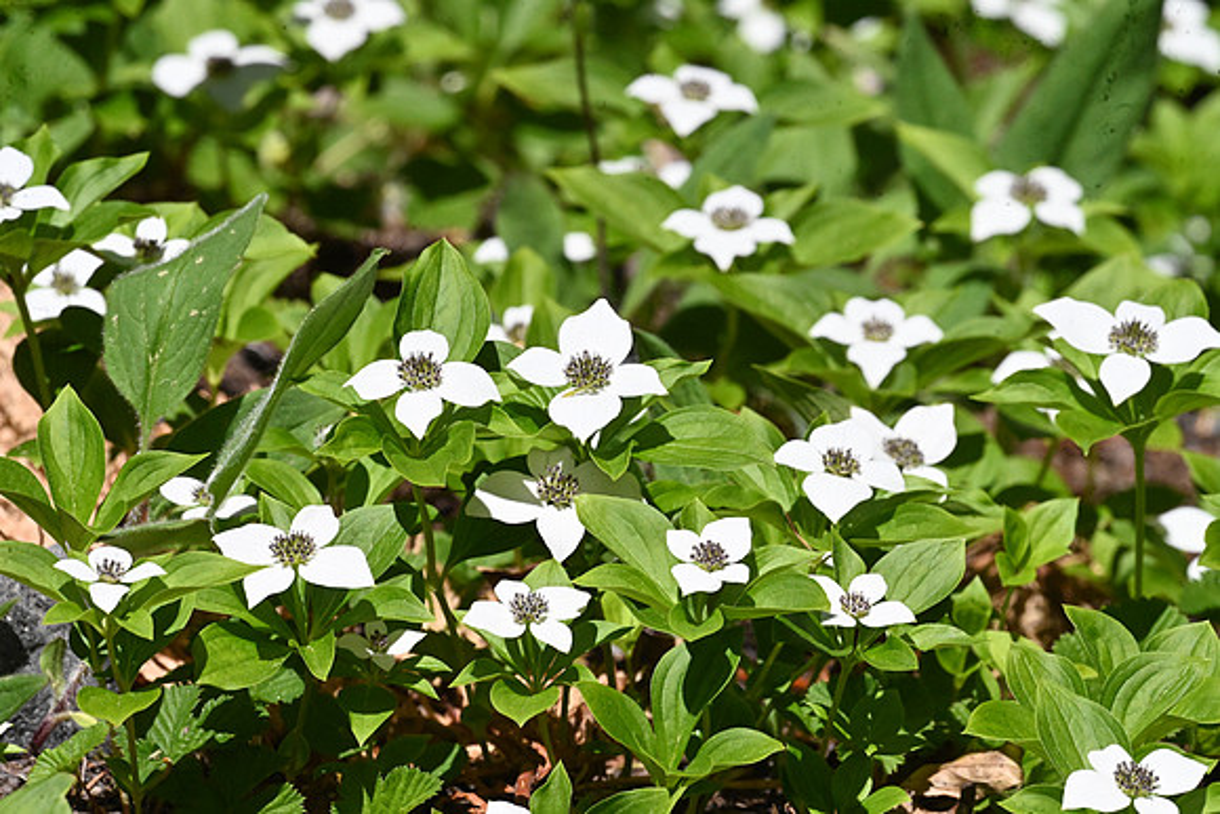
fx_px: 20337
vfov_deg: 2.3
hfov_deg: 3.4
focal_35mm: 600
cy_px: 407
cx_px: 610
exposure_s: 1/3200
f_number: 22
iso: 6400
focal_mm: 600
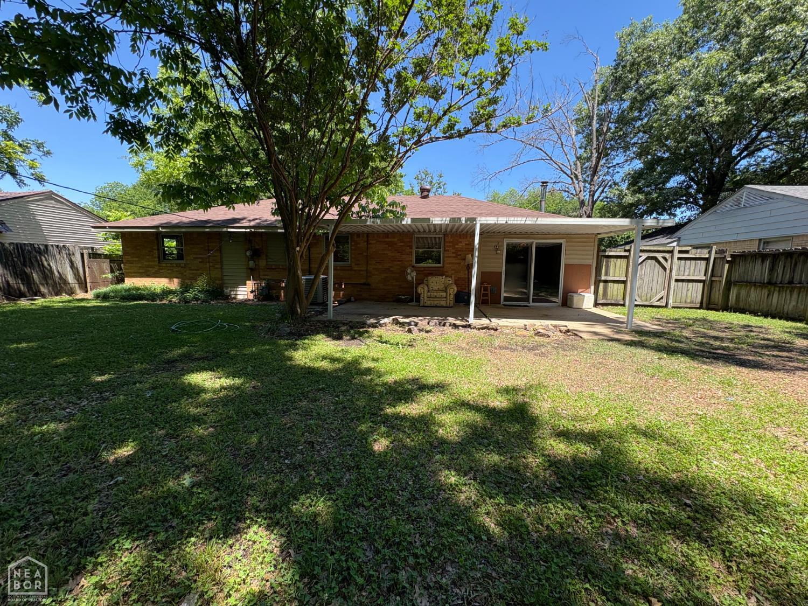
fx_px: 327
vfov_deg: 85.7
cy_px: 303
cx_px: 404
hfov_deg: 102.1
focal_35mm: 14
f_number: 2.2
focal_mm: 2.22
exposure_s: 1/485
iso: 40
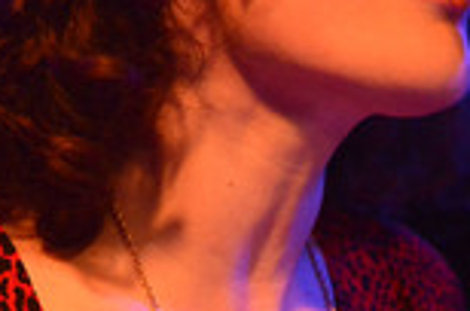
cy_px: 9
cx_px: 475
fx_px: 3283
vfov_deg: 5.4
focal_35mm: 252
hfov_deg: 8.1
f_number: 2.8
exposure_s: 1/200
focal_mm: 86
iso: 8063
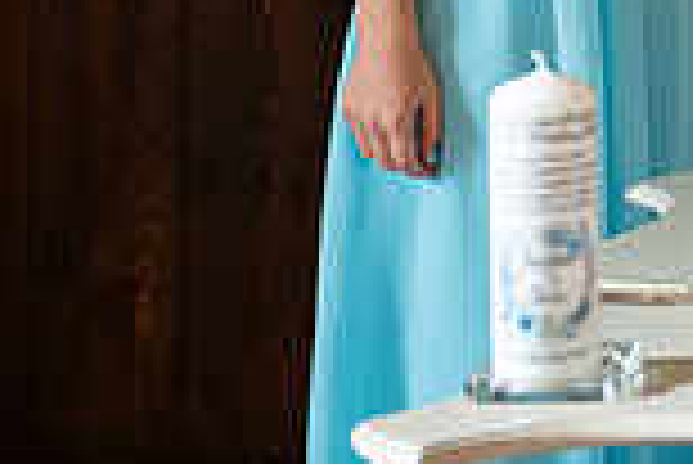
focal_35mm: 151
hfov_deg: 12.4
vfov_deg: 8.8
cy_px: -304
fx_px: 2909
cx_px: 1260
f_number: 3.5
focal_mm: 40
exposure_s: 1/160
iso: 1000
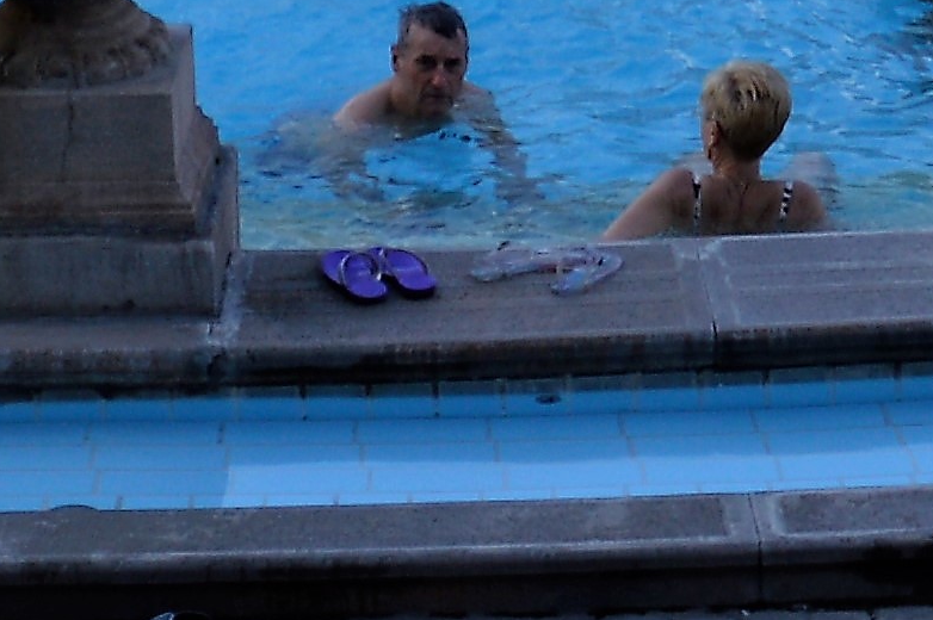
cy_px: -1552
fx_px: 4946
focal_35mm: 191
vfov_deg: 6.3
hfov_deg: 10.8
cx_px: 606
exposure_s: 1/200
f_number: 7.1
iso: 100
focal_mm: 18
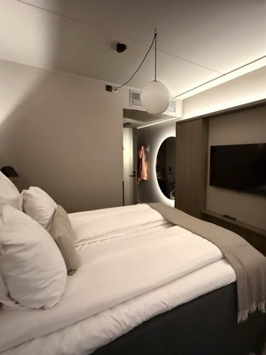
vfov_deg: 84.7
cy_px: 178
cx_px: 175
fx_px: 195
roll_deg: -1.0
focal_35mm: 19
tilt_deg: -6.1
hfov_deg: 67.0
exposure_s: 1/40
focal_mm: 2.22
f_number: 2.2
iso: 1600
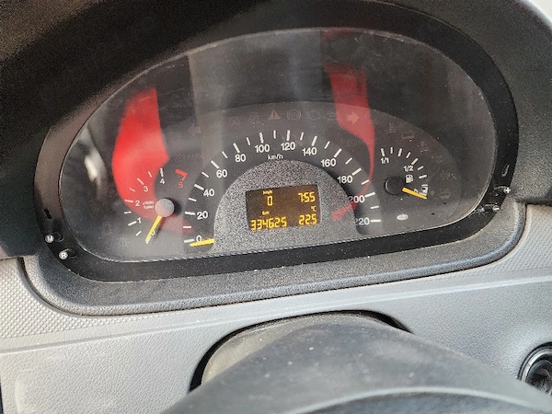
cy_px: 207
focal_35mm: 23
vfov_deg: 58.9
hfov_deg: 73.9
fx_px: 367
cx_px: 276
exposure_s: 1/120
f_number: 1.8
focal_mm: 6.4
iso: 800
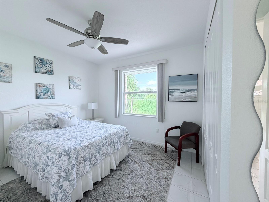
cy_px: 101
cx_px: 134
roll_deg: -0.1
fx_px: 109
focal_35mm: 14
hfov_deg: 102.1
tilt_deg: -1.4
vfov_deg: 85.7
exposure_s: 1/121
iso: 160
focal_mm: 2.22
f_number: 2.2
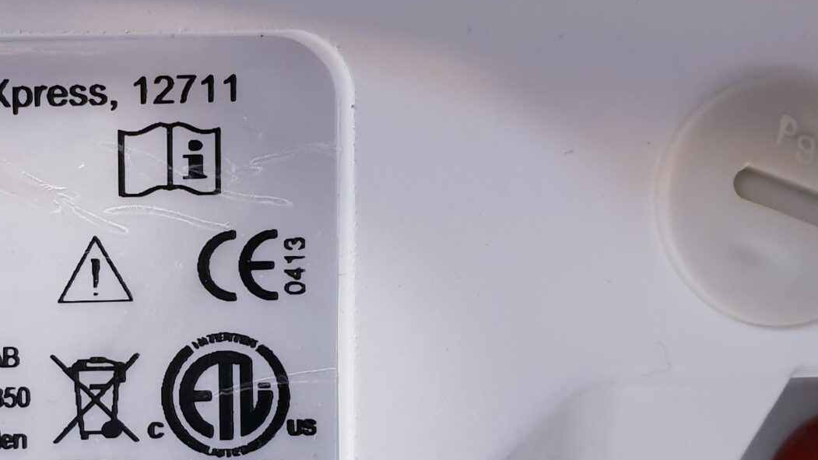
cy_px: 353
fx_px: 1497
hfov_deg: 28.7
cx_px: 6
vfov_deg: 17.4
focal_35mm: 69
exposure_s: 1/50
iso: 80
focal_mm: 4.3
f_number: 2.4
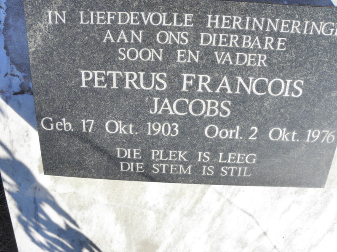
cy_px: 126
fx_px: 253
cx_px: 168
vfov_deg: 53.1
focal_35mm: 26
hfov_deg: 67.3
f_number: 6.3
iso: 200
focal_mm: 4.6
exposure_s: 1/500
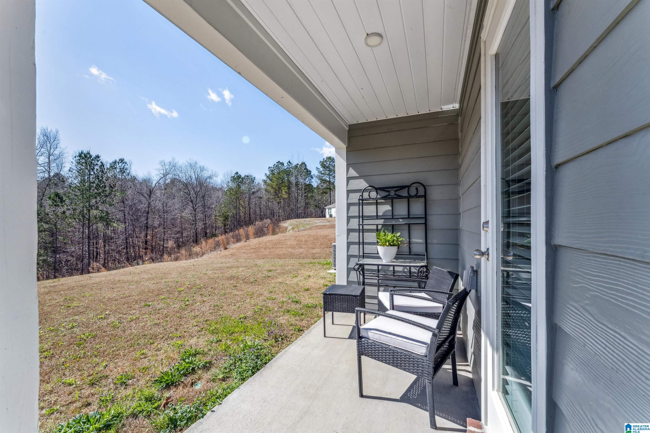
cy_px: 216
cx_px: 325
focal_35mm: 15
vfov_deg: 78.5
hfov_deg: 101.5
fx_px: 265
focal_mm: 14.7
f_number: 13
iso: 400
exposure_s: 1/400
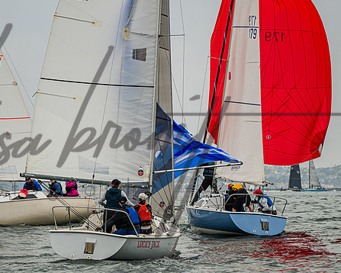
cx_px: 156
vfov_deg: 7.3
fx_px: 2140
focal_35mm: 212
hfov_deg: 9.1
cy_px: 171
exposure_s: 1/4000
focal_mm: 135
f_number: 4.8
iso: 220
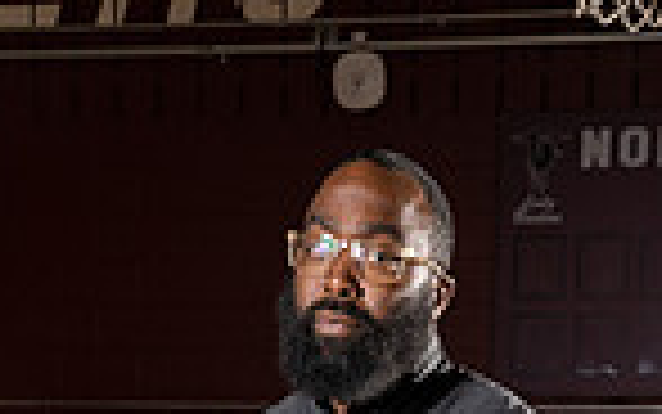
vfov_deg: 9.2
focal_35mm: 128
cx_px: 342
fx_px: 2310
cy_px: 976
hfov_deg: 16.3
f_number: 8
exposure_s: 1/250
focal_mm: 41
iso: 500
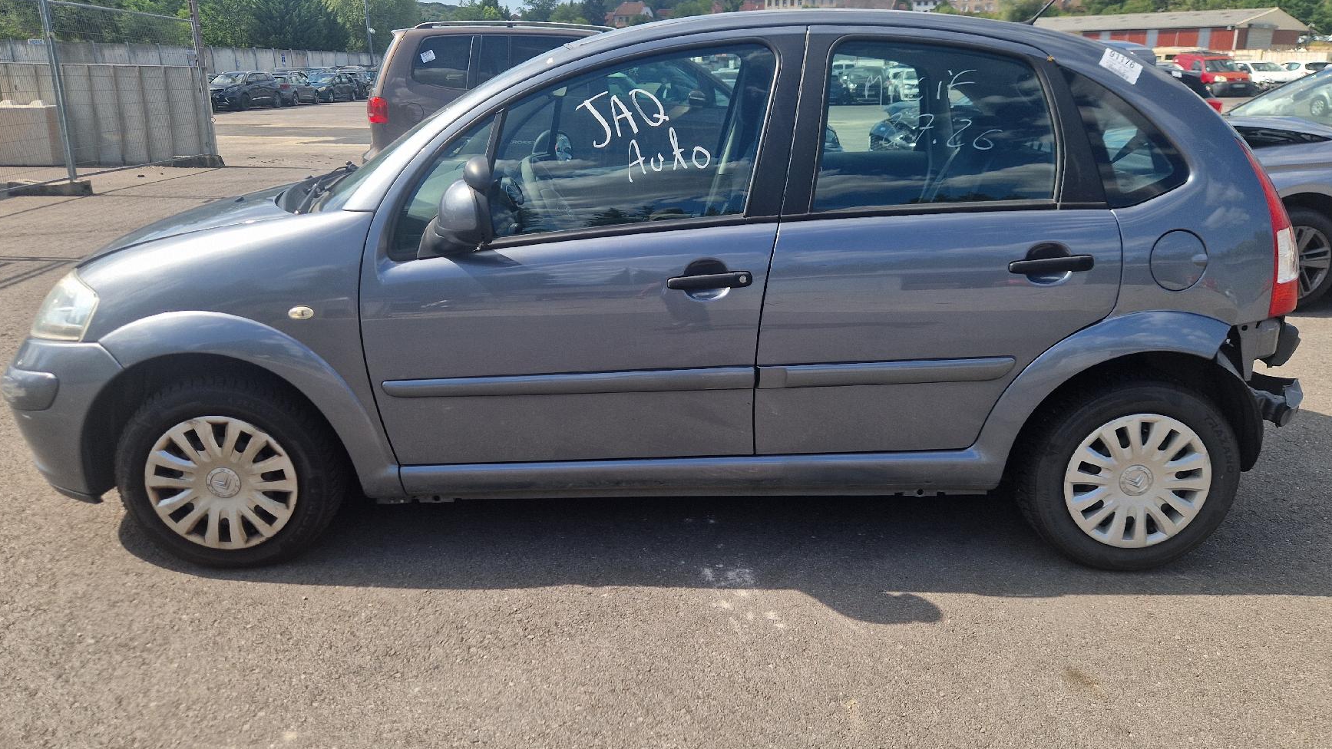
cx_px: 681
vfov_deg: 44.2
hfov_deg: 71.9
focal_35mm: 26
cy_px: 316
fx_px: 918
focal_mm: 5.4
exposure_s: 1/1111
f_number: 1.8
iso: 50
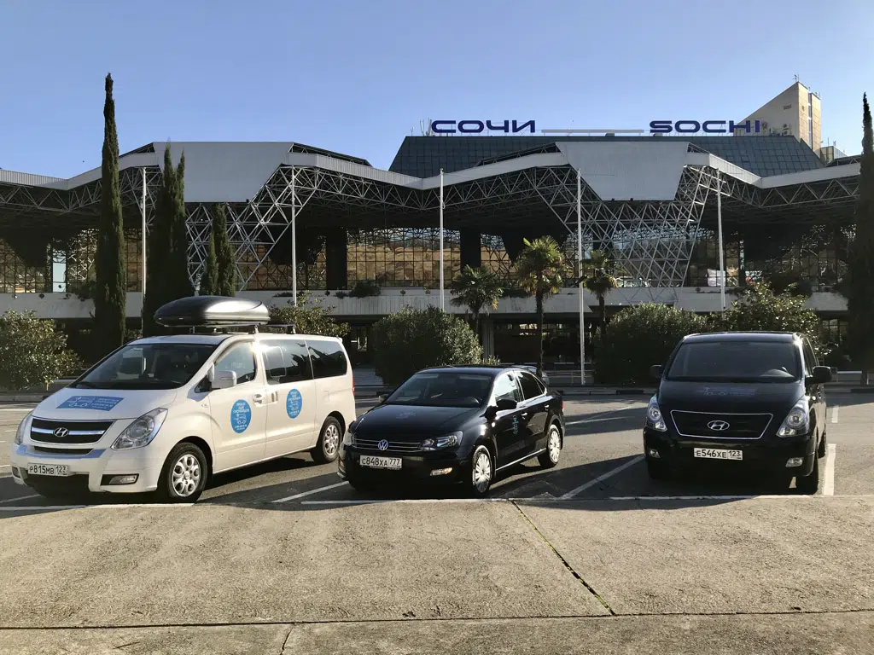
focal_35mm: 28
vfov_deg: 49.7
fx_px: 707
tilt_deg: +0.2
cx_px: 437
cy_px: 328
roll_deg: -0.2
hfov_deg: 63.4
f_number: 1.8
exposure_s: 1/2283
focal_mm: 3.99
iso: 20
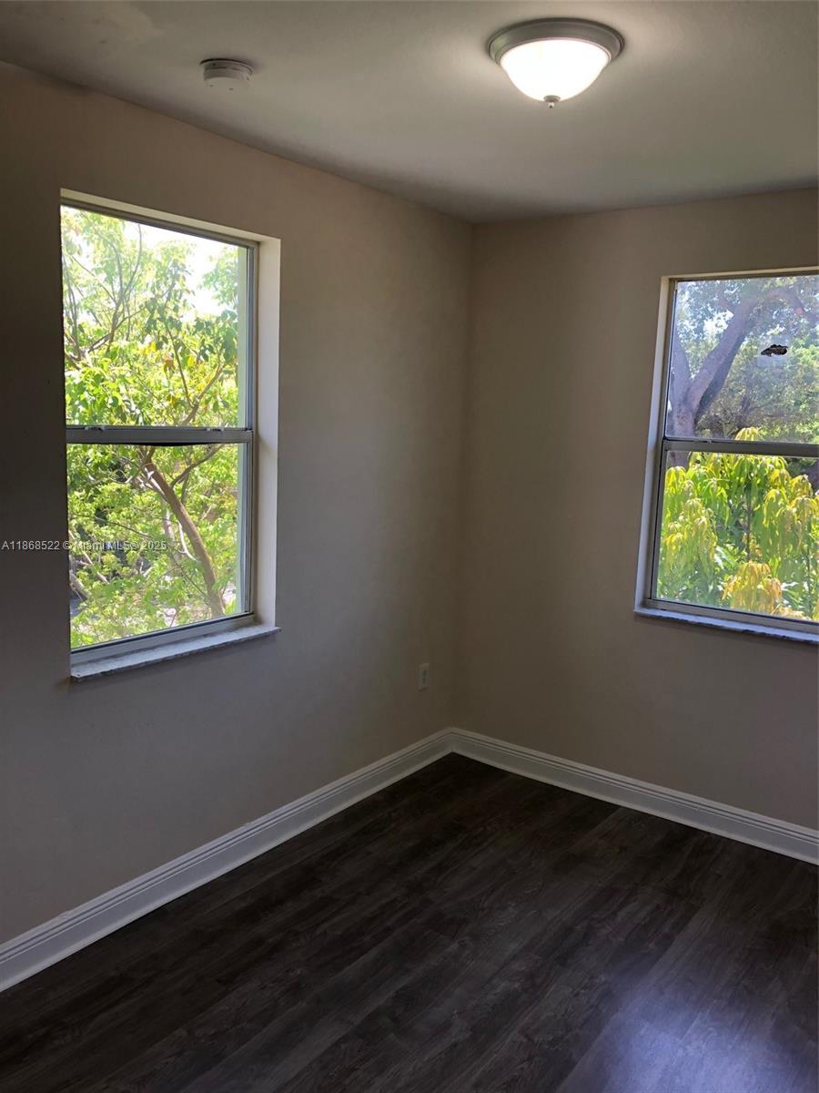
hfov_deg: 49.7
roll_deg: -1.8
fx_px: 883
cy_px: 546
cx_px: 410
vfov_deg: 63.4
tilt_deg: -7.2
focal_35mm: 28
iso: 50
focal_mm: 3.99
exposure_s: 1/120
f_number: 1.8
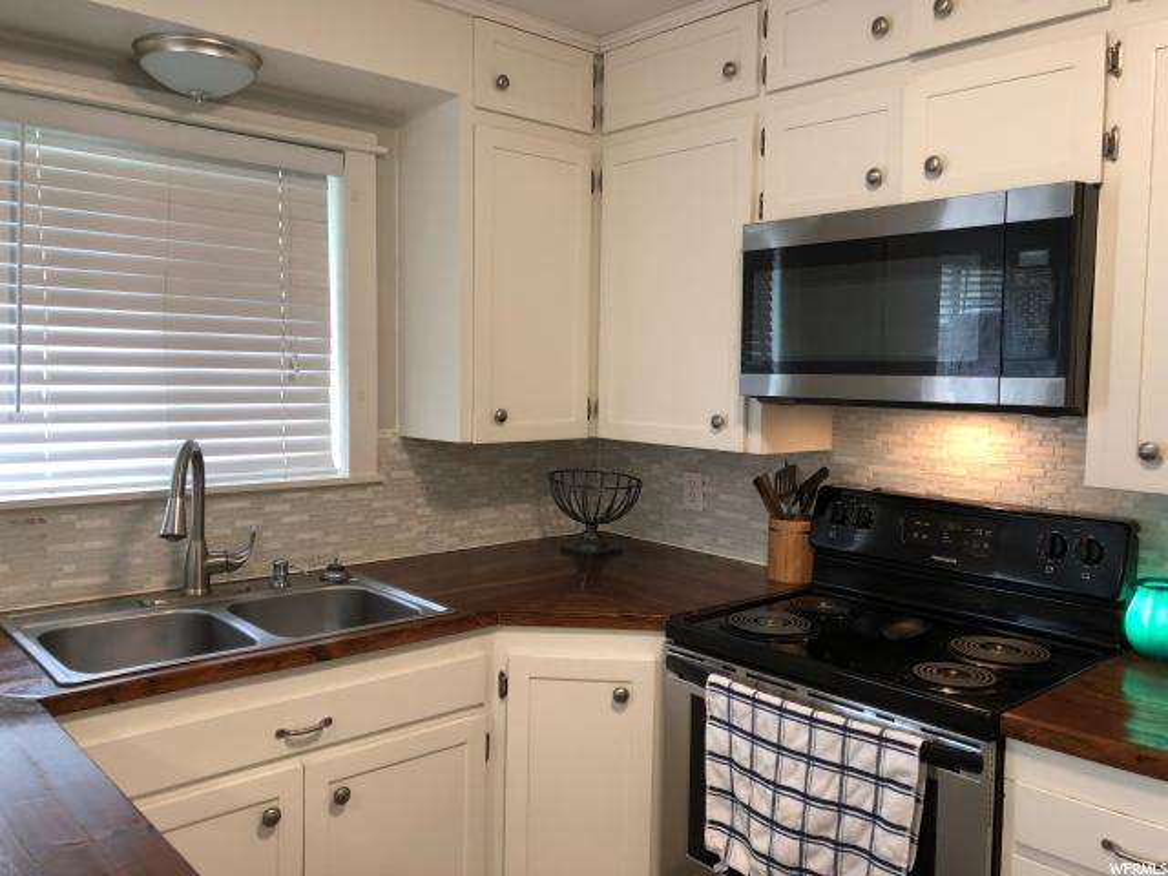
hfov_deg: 63.4
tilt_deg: -2.0
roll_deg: -0.7
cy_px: 438
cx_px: 584
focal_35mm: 28
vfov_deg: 49.7
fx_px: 945
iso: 40
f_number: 1.8
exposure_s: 1/20
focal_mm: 3.99
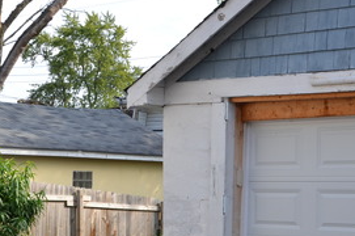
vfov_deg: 15.8
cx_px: 122
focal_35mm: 85
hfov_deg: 23.8
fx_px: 837
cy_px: 228
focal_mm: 24
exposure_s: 1/200
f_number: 7.1
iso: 200
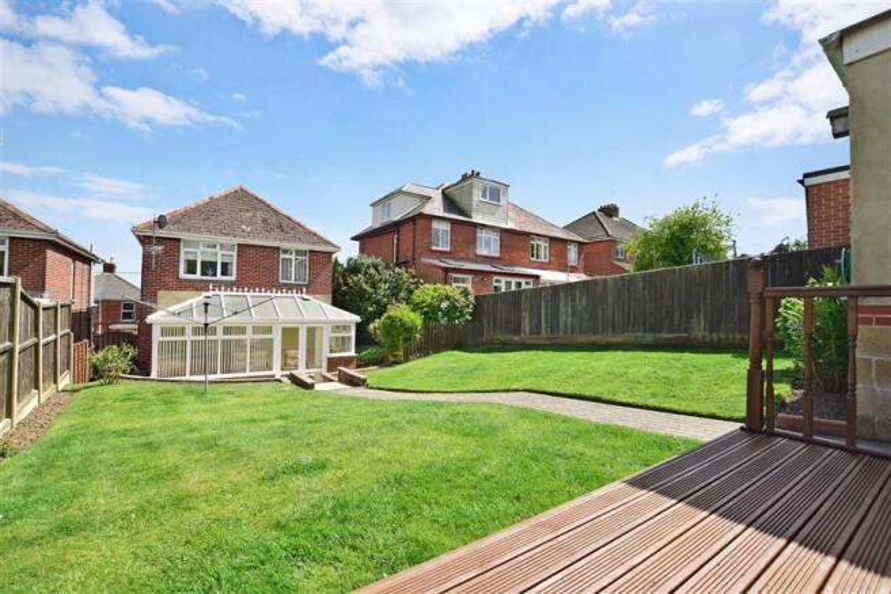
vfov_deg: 77.3
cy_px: 297
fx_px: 371
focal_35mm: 15
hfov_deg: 100.4
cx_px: 446
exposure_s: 1/320
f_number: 9
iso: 200
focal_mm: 10
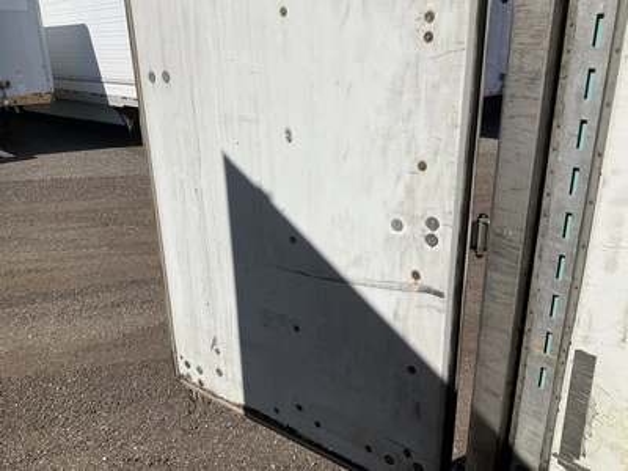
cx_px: 314
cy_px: 236
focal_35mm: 29
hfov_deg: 61.7
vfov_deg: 48.2
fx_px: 526
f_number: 1.8
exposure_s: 1/4405
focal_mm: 3
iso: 25
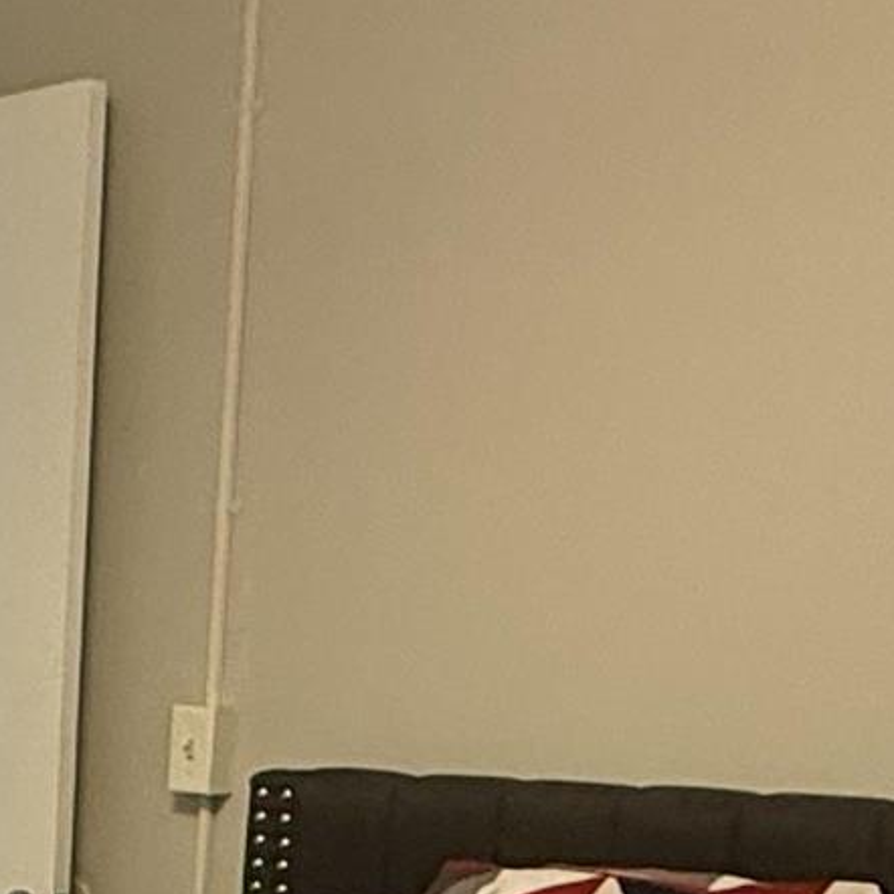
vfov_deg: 18.2
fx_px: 2513
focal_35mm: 86
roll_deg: +0.0
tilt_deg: -15.5
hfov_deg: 18.3
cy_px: 1292
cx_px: -376
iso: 320
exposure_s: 1/60
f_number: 2.2
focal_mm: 2.22
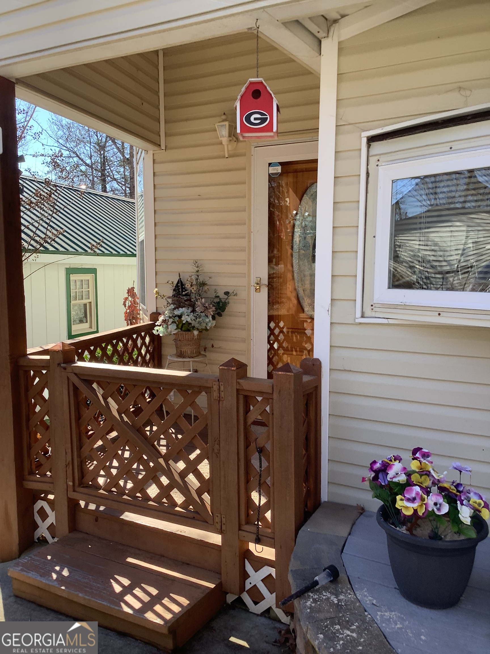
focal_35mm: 31
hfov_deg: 45.4
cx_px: 245
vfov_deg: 58.4
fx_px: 585
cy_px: 327
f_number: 2.4
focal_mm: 3.3
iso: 25
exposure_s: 1/226
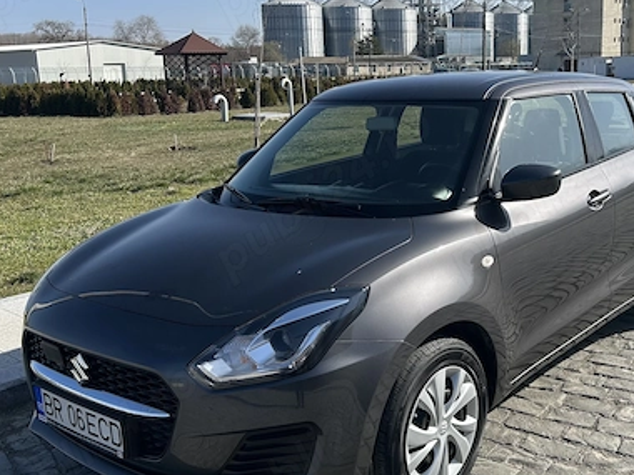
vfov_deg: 35.1
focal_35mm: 41
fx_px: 751
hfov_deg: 44.8
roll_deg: +0.8
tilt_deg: -12.7
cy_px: 212
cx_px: 440
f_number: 1.5
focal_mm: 5.7
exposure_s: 1/3831
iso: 50
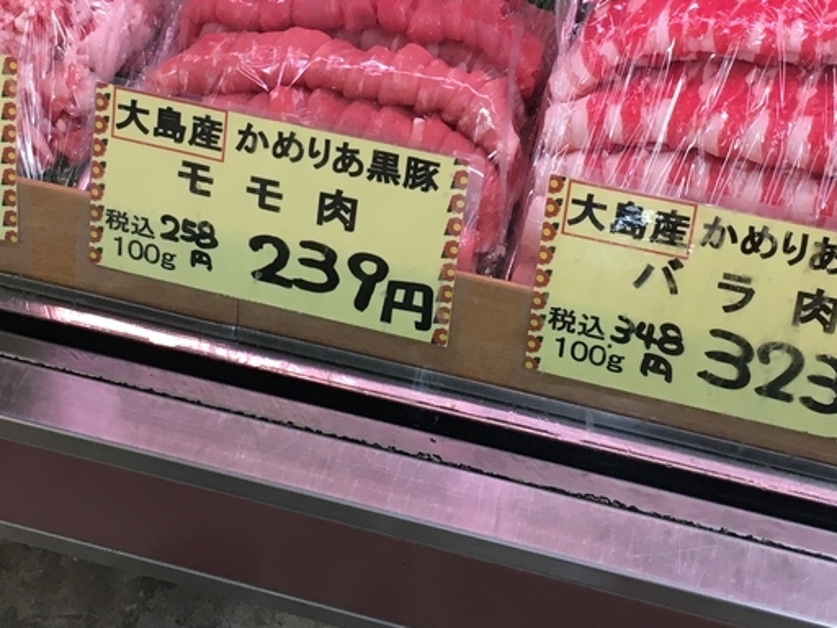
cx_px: 420
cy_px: 72
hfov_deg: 28.6
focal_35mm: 68
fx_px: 1644
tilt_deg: -47.0
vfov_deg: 21.2
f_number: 2.2
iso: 50
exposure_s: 1/30
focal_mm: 4.15
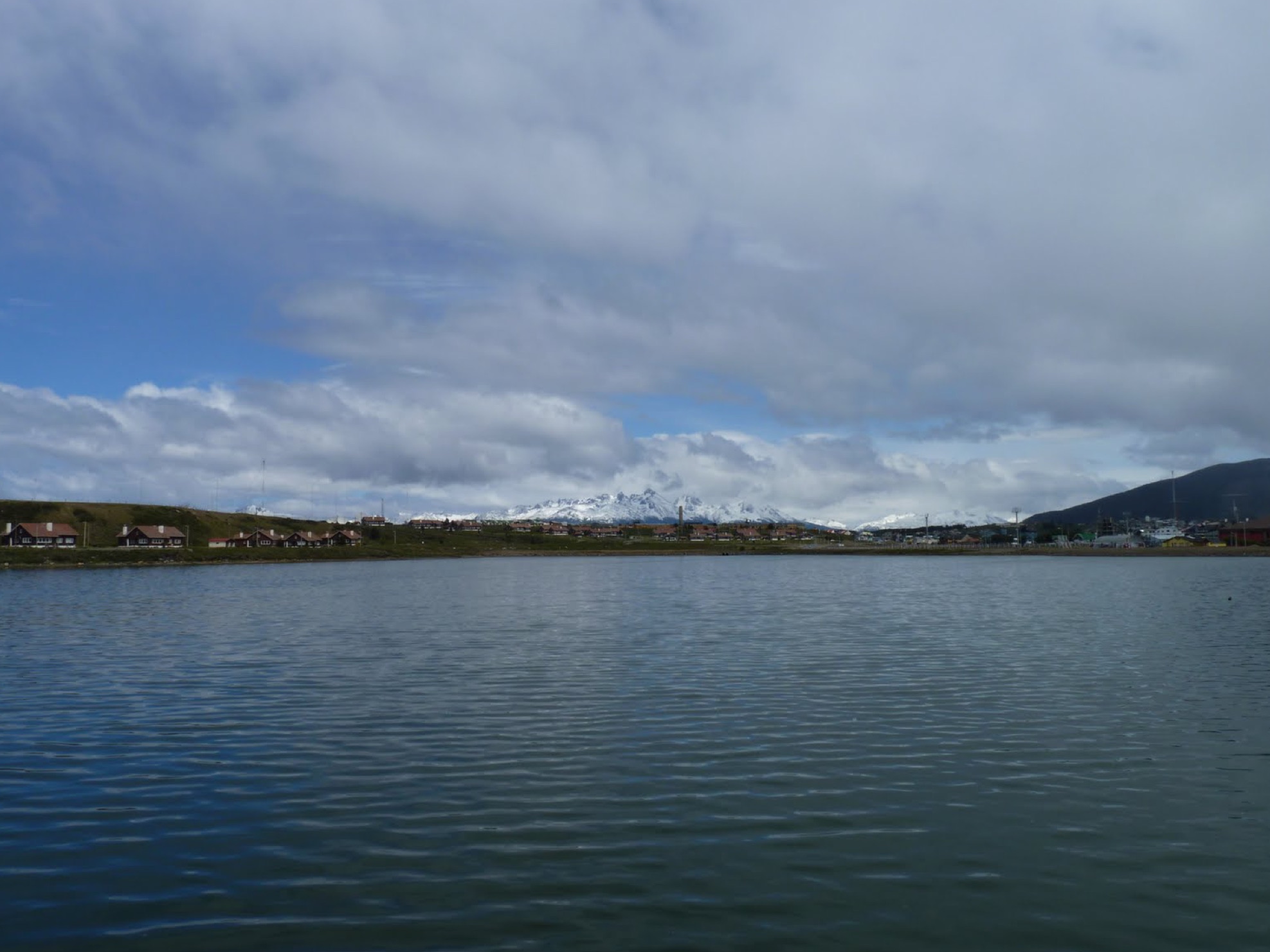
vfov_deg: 49.7
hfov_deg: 63.4
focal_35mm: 28
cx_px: 622
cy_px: 464
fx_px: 1027
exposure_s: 1/400
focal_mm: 4.8
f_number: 7.1
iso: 80
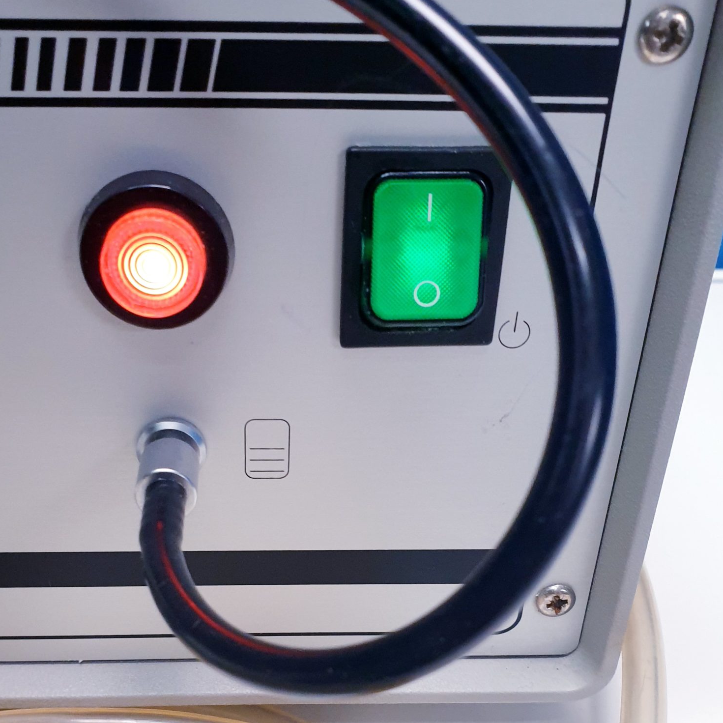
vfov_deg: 41.1
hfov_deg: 41.6
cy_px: 502
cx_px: 281
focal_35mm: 40
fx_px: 945
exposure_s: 1/50
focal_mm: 4.3
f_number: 2.4
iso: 160
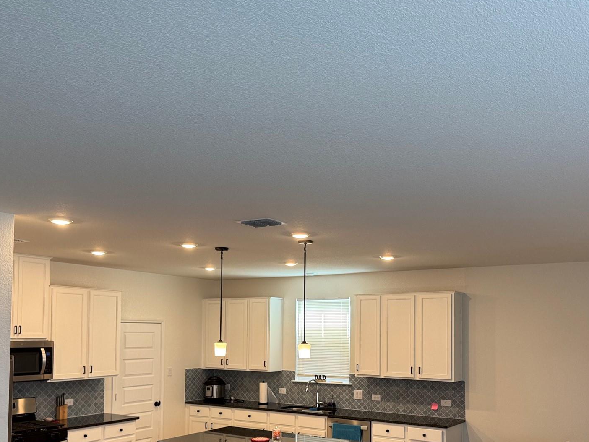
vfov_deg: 40.0
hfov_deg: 52.6
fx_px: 596
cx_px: 305
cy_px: 311
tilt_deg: +0.4
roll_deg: -0.5
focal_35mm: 35
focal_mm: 6.76
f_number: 1.78
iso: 125
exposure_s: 1/120
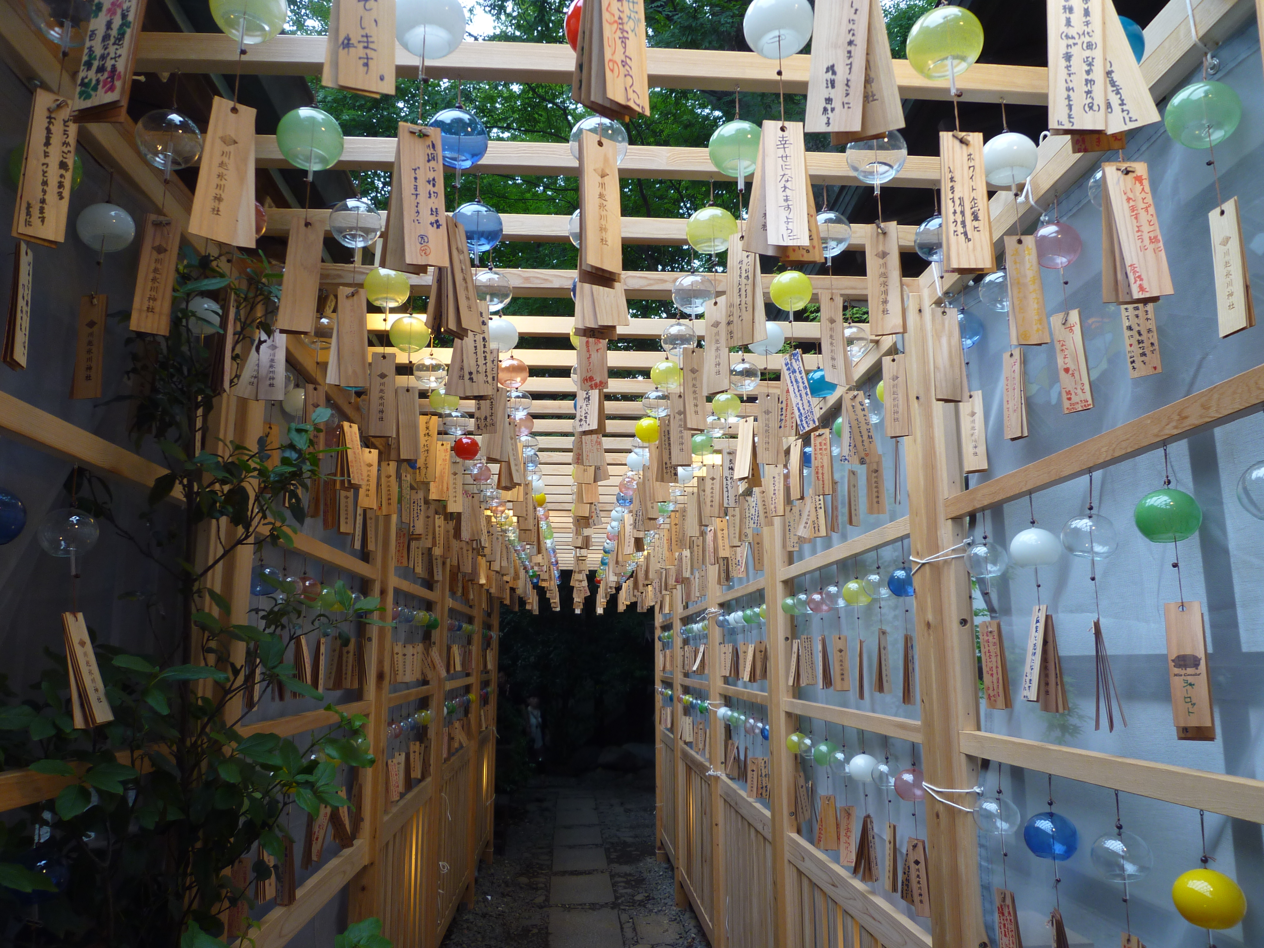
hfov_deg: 69.4
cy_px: 474
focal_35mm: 25
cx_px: 632
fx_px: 913
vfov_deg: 54.9
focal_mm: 4.5
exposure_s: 1/30
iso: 80
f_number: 2.8
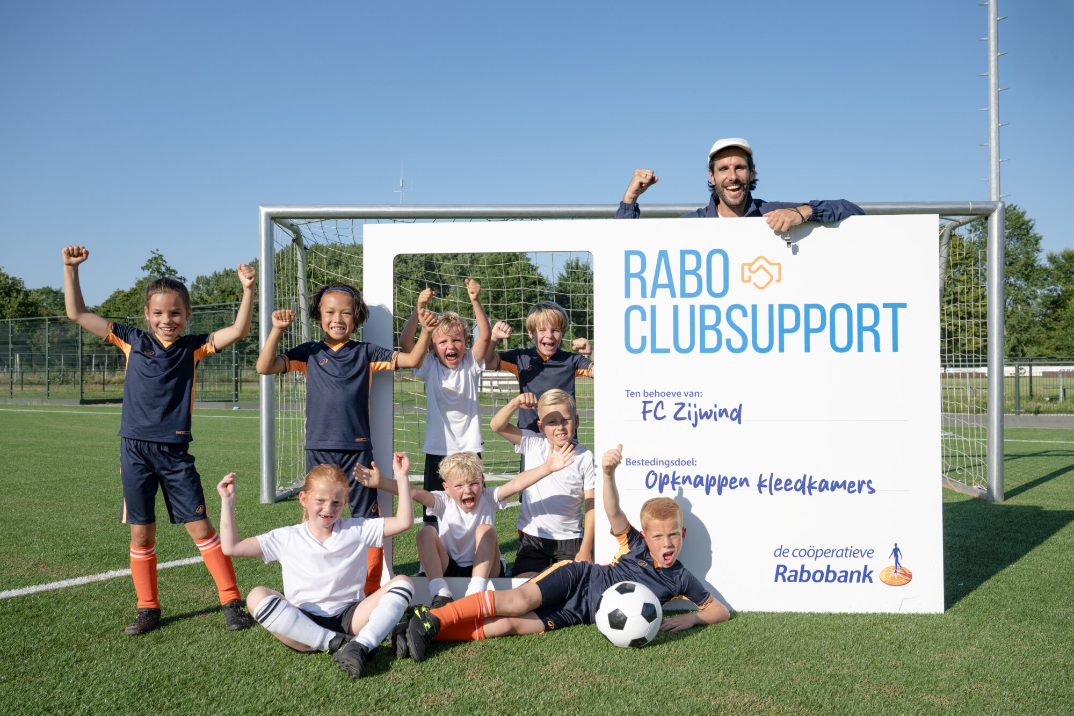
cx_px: 537
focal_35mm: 32
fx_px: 969
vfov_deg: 40.5
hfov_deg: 58.0
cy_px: 358
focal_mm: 32.5
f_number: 6.3
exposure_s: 1/1250
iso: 250
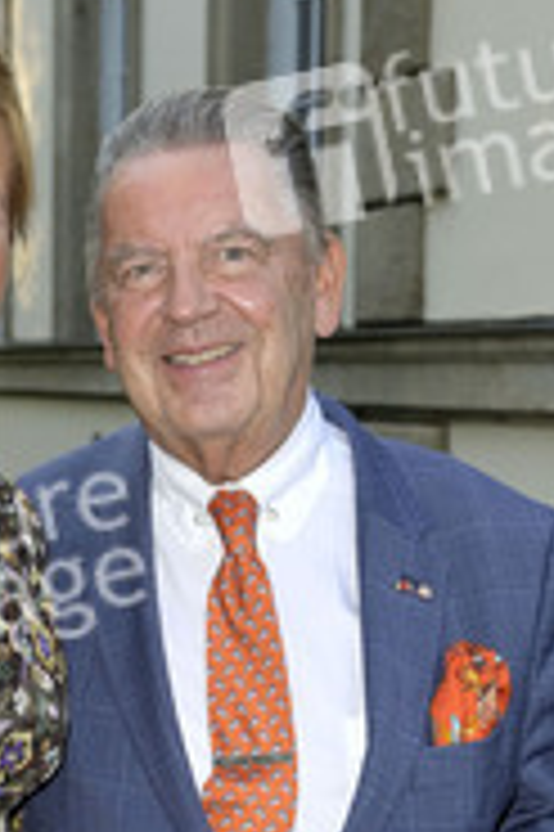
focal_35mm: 104
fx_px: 2405
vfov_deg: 19.2
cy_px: 805
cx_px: 45
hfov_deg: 13.0
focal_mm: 48
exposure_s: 1/250
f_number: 5.6
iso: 640
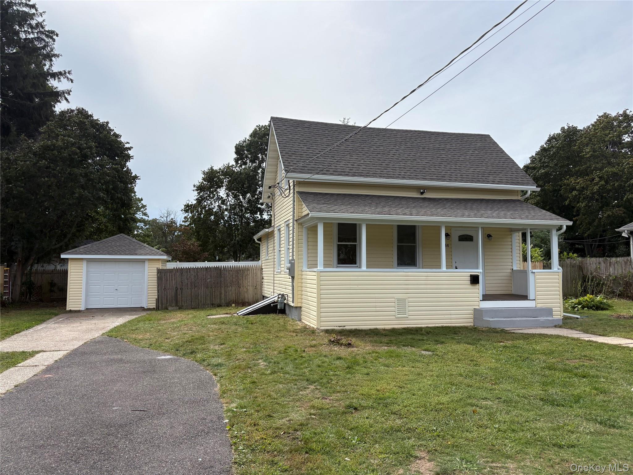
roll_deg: -0.6
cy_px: 238
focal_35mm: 26
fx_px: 475
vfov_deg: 53.1
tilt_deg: +4.6
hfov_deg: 67.3
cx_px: 316
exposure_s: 1/4608
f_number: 1.6
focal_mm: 5.96
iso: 50
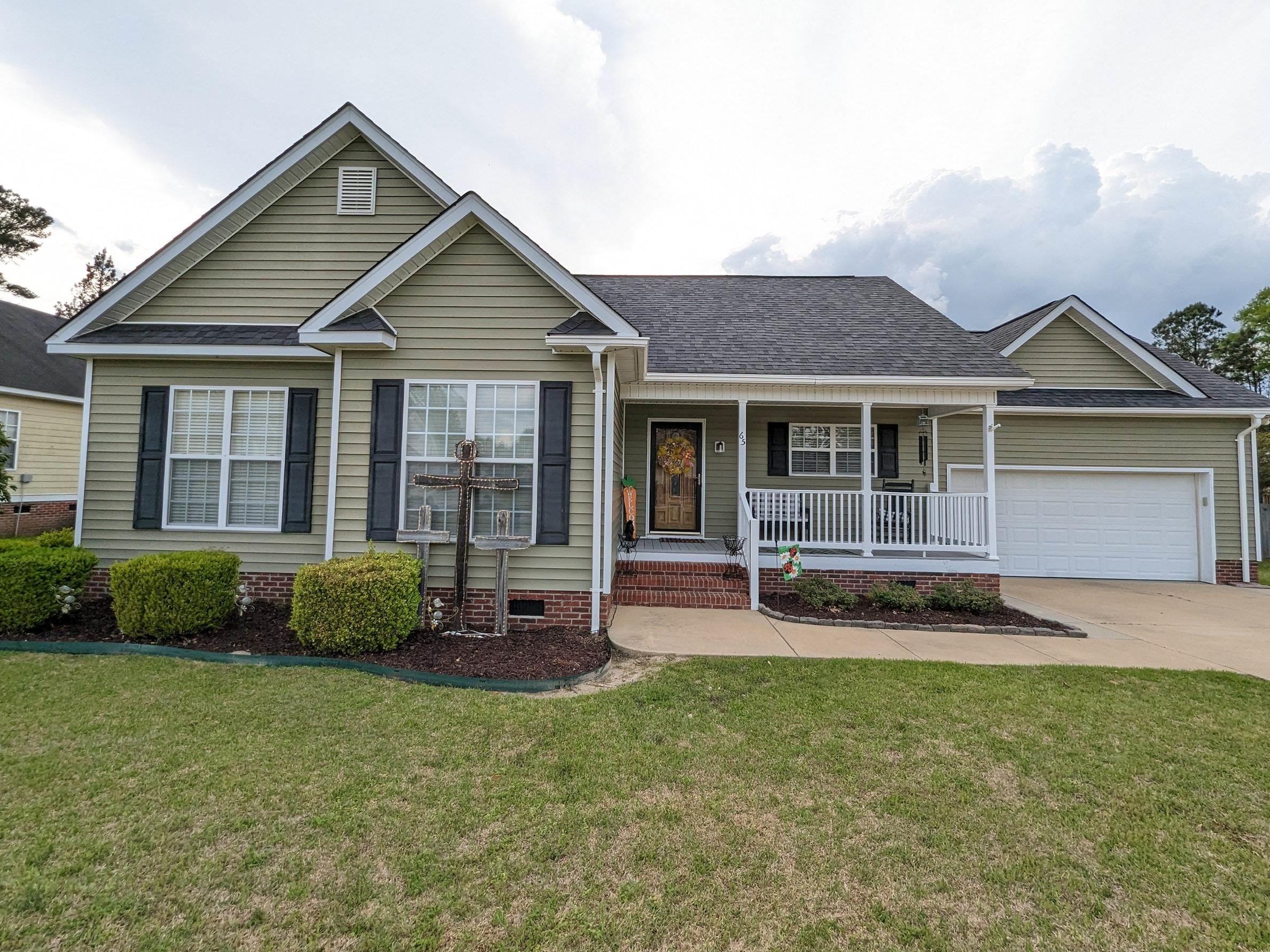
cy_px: 444
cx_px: 620
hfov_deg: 102.0
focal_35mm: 14
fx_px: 514
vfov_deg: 85.6
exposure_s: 1/608
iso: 48
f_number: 2.2
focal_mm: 1.95
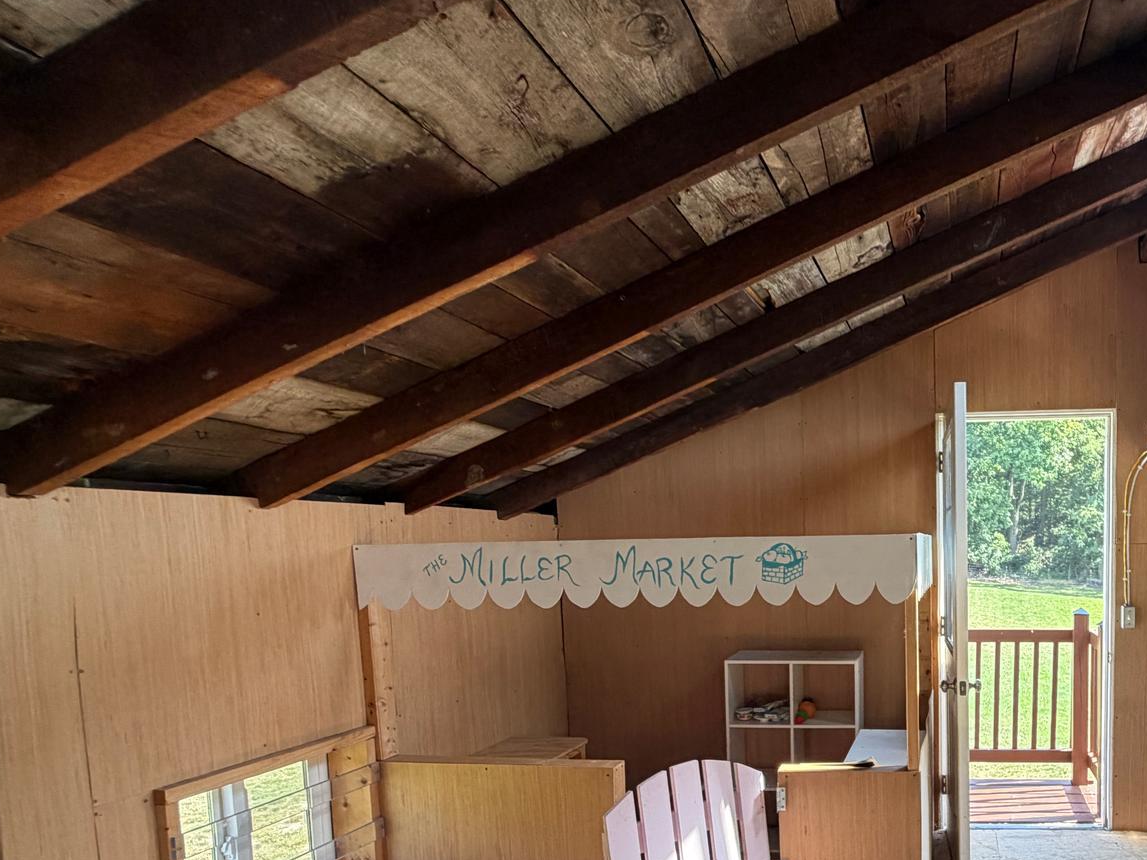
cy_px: 624
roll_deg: +1.2
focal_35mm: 25
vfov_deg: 52.9
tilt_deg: -5.2
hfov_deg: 63.6
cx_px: 912
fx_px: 828
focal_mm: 2.22
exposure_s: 1/121
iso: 160
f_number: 2.2
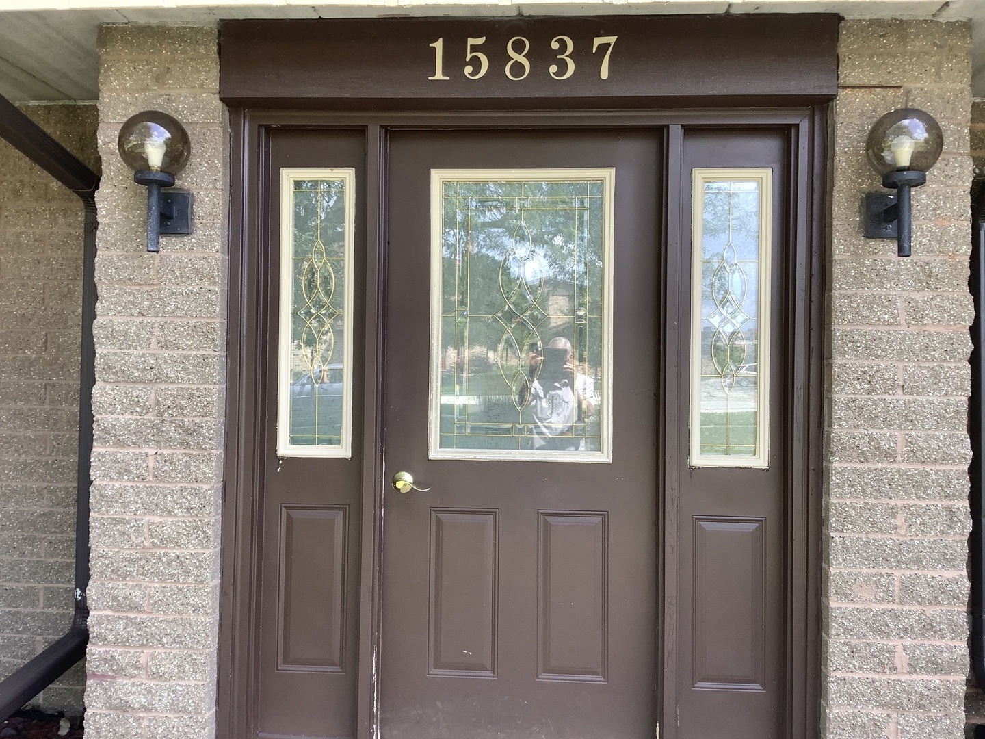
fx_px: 882
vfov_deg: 45.4
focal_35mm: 31
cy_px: 370
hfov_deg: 58.4
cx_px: 492
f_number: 2.4
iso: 32
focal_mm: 3.3
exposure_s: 1/120
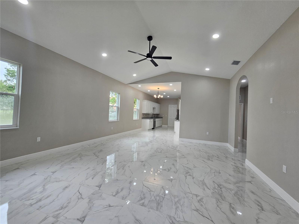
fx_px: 112
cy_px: 112
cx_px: 150
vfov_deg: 89.9
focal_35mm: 13
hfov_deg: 106.2
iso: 80
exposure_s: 1/60
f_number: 2.2
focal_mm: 2.2
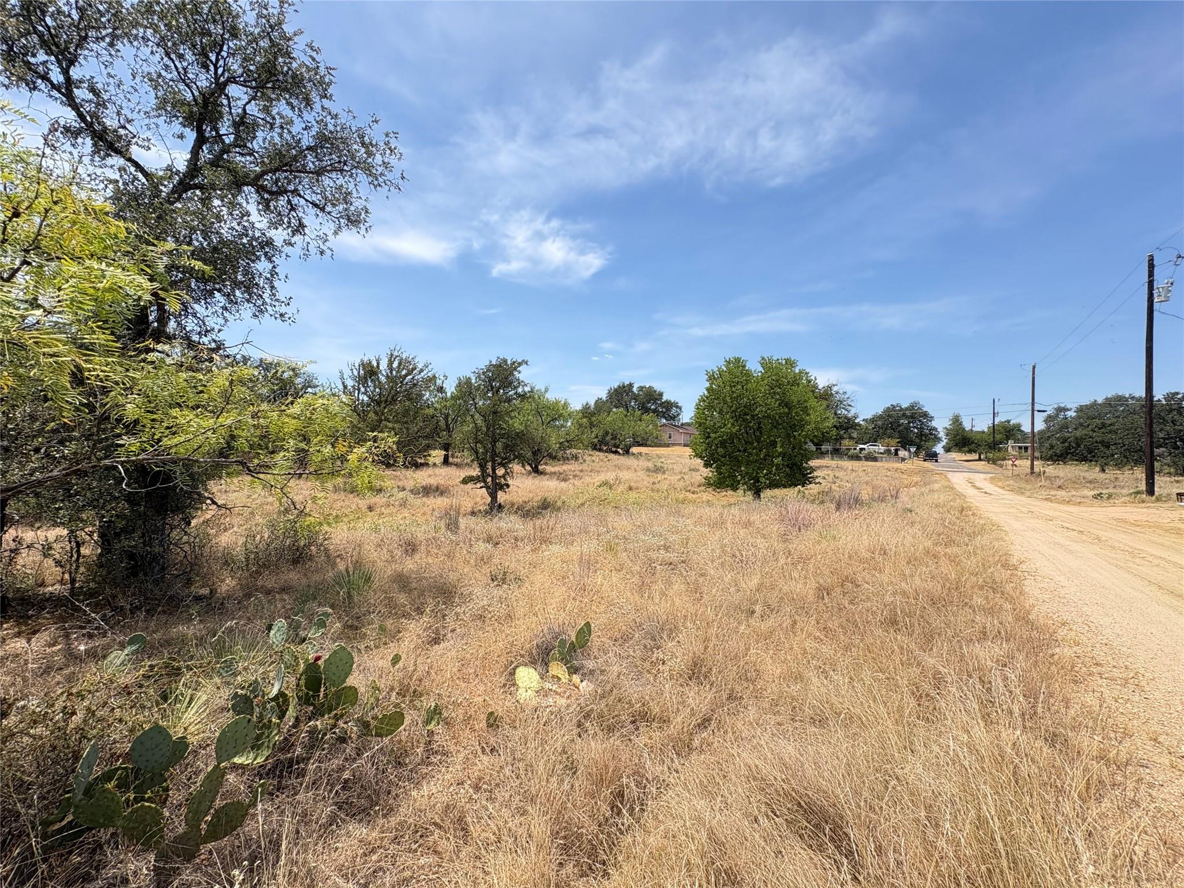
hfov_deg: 102.1
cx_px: 592
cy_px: 444
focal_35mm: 14
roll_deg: -1.2
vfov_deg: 85.7
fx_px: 479
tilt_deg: +1.7
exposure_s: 1/1110
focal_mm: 2.22
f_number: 2.2
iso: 40
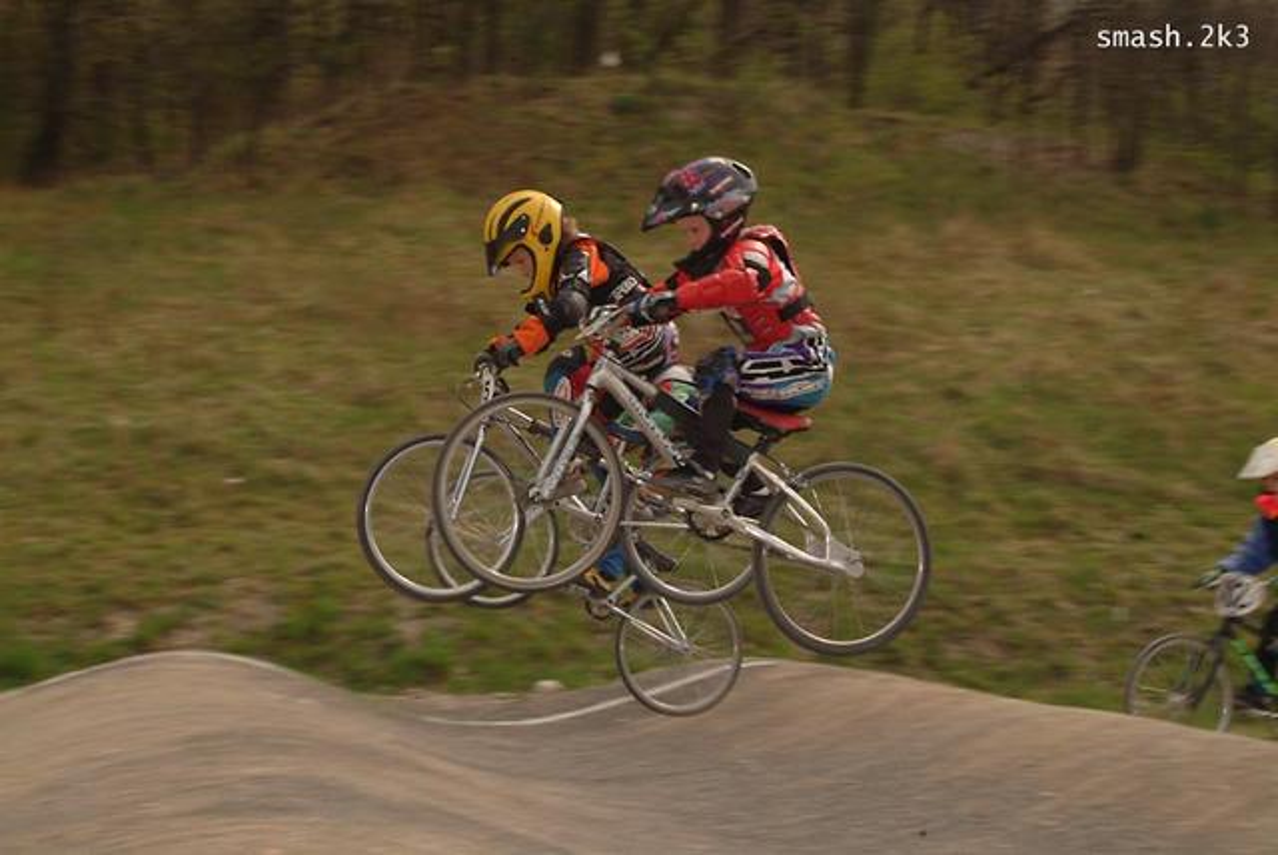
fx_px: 1865
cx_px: 639
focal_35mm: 52
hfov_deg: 37.8
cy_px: 428
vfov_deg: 25.8
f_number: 9.5
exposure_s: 1/125
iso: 100
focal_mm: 35
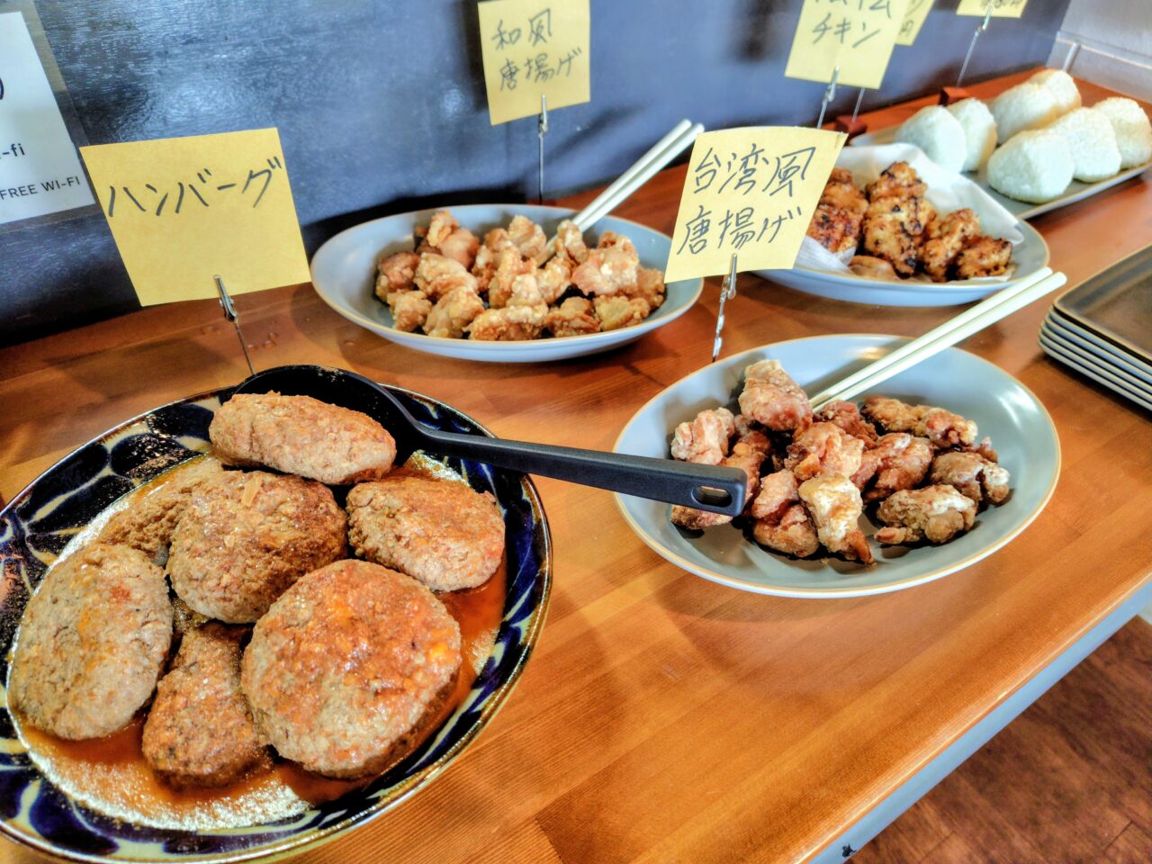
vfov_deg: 58.9
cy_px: 432
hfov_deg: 73.9
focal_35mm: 23
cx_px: 576
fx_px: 765
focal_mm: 5.6
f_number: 1.9
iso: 306
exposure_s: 1/50
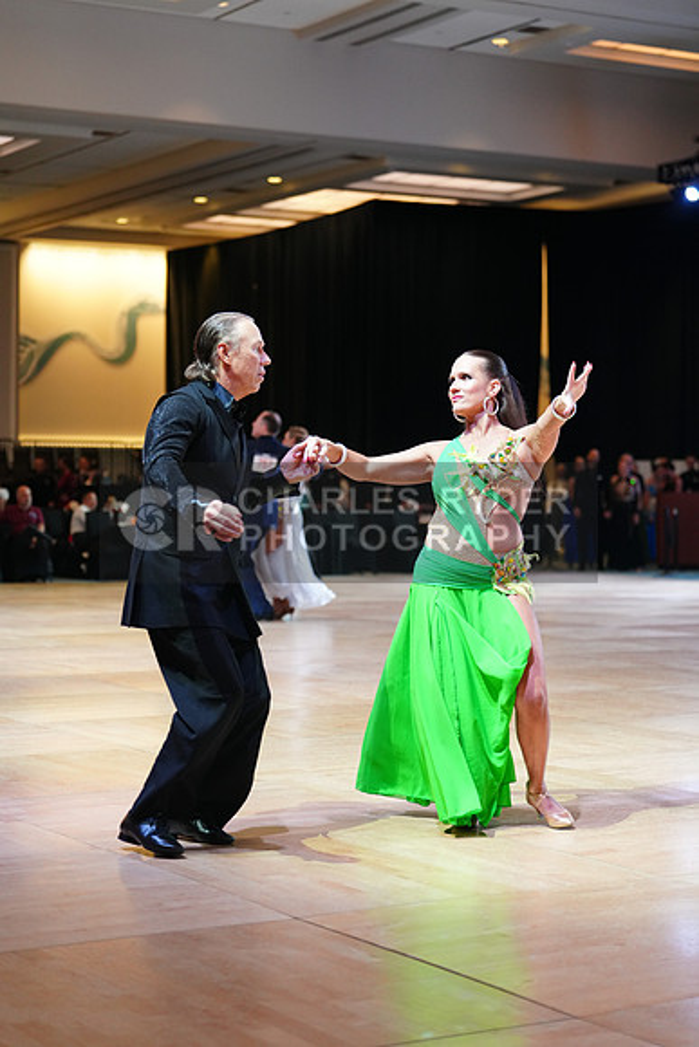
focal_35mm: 70
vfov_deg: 28.8
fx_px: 2037
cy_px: 524
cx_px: 350
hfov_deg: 19.5
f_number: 2.8
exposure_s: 1/400
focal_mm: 70
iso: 2000
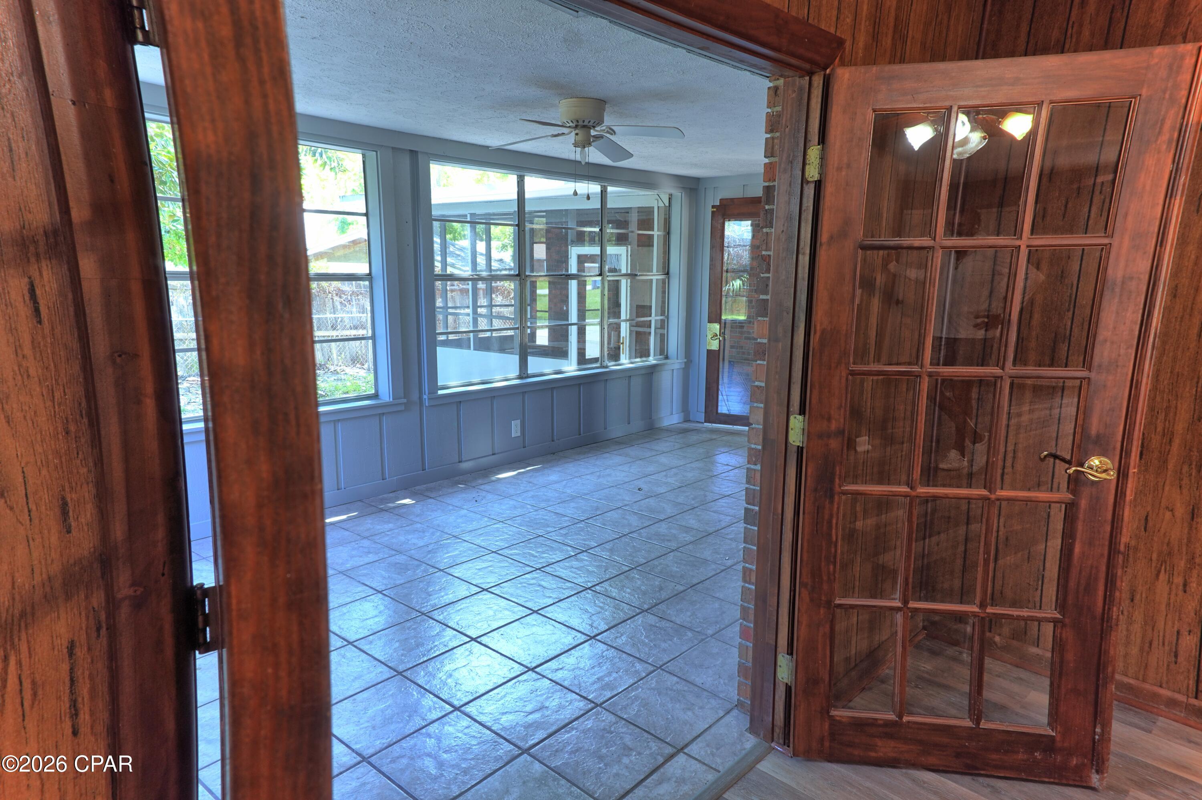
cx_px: 601
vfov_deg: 53.1
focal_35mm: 24
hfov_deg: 73.8
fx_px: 801
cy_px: 400
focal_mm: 16
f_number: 10
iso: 100
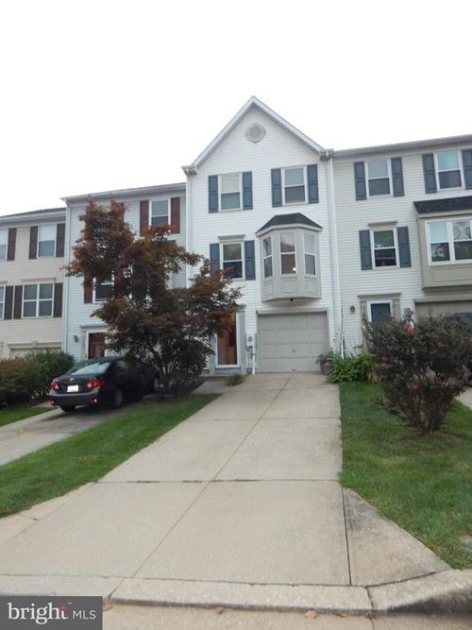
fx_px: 400
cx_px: 236
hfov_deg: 61.1
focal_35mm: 22
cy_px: 315
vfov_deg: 76.4
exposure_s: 1/30
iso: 180
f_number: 3
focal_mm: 4
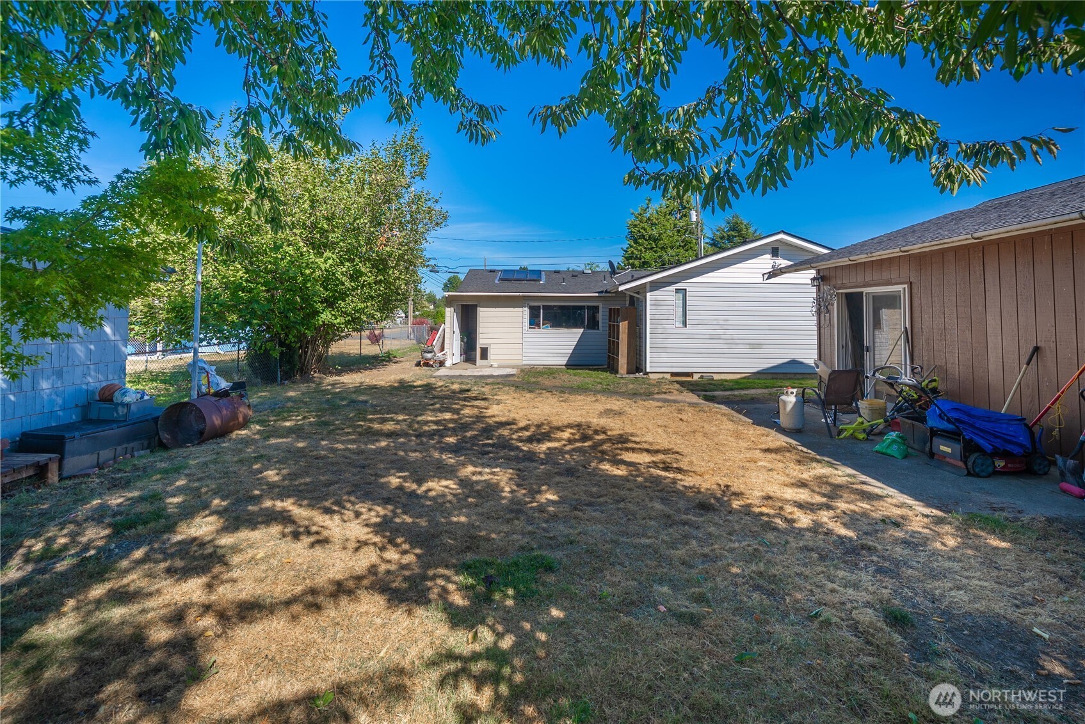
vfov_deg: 77.4
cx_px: 542
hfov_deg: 100.4
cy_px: 362
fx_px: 452
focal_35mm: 15
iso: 80
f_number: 7.1
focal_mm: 15
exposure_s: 1/125
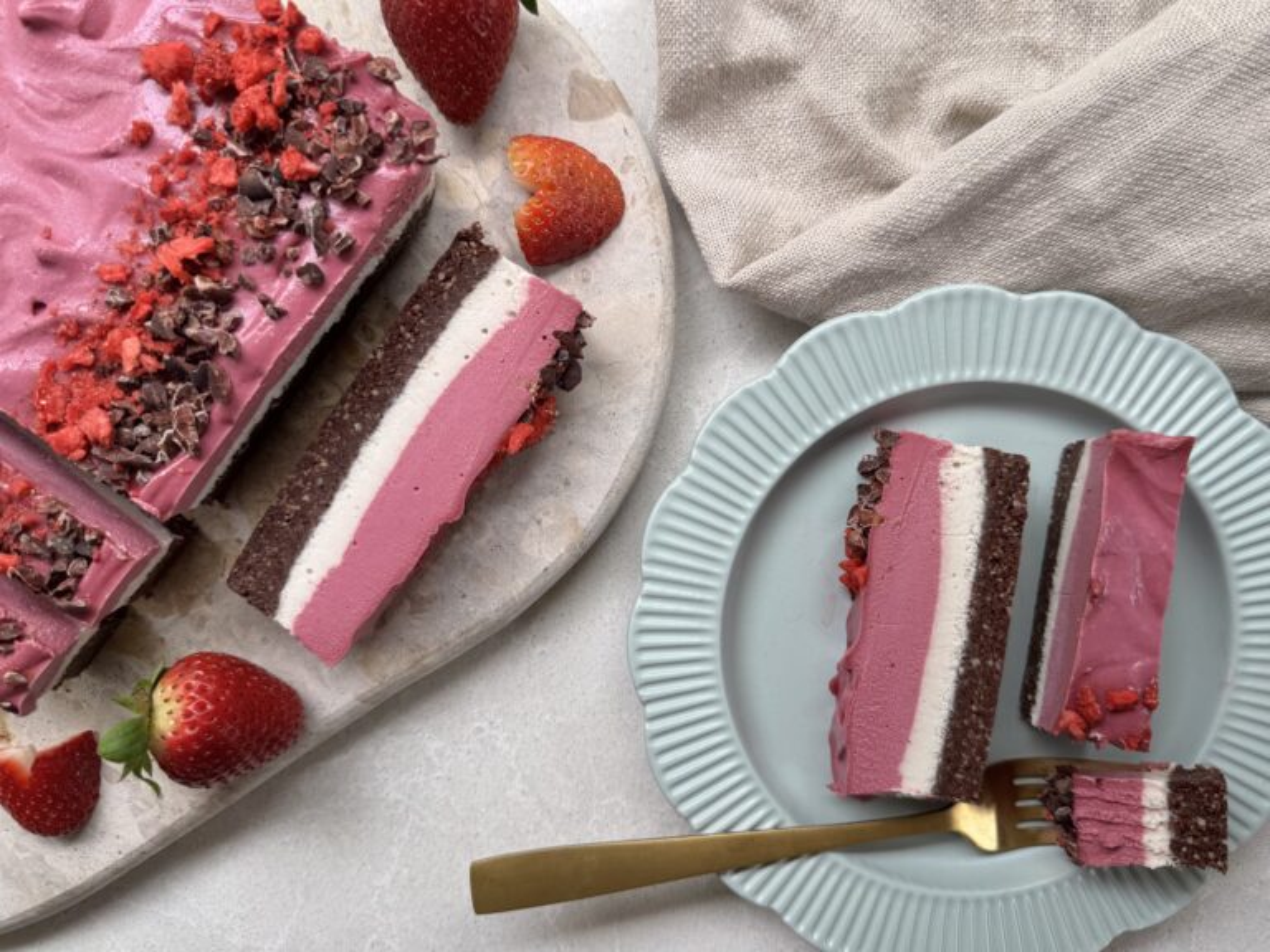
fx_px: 881
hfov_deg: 71.6
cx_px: 635
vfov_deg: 56.8
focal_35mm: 24
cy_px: 476
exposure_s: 1/407
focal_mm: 6.76
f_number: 1.78
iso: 80
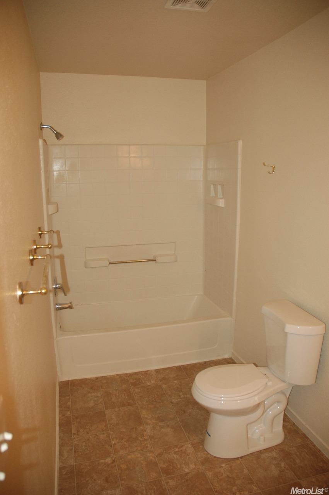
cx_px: 164
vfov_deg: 67.4
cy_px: 248
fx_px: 371
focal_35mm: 27
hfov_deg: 47.8
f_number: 3.5
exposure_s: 1/60
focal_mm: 18
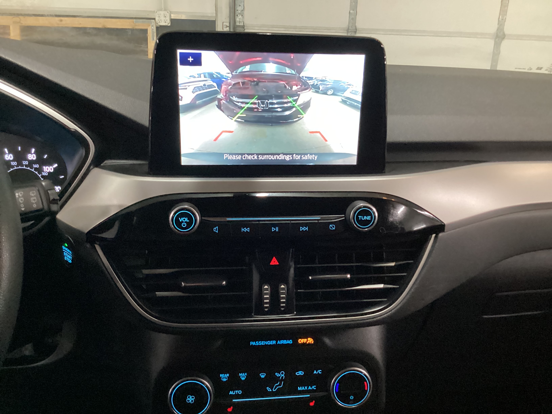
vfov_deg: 45.4
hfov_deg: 58.4
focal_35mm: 31
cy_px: 207
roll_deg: -2.3
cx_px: 276
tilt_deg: -20.8
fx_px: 494
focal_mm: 3.3
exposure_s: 1/25
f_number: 2.4
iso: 400
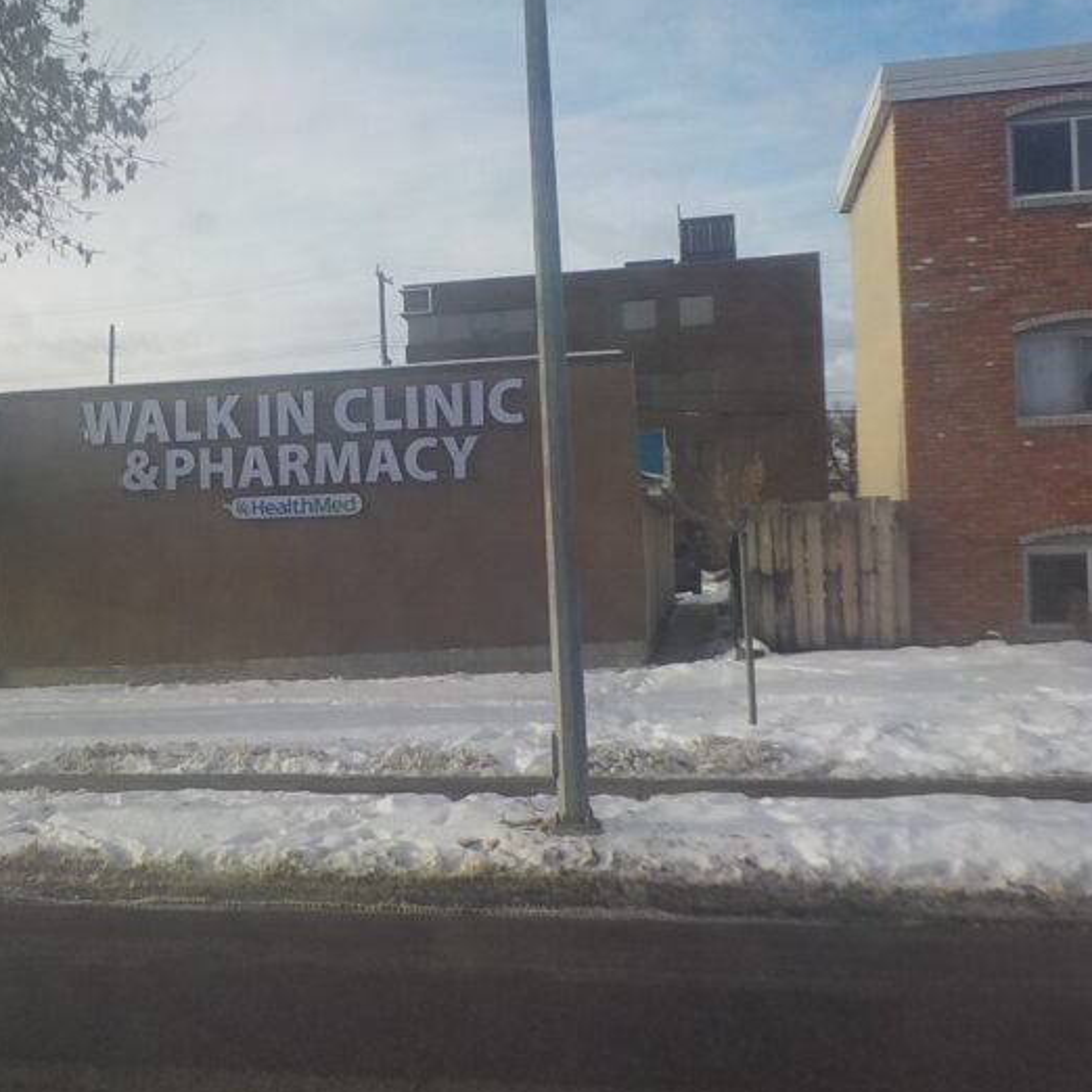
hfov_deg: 41.7
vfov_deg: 42.8
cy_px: 502
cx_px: 293
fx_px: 1392
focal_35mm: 39
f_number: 3.3
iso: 125
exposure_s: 1/800
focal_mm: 4.1
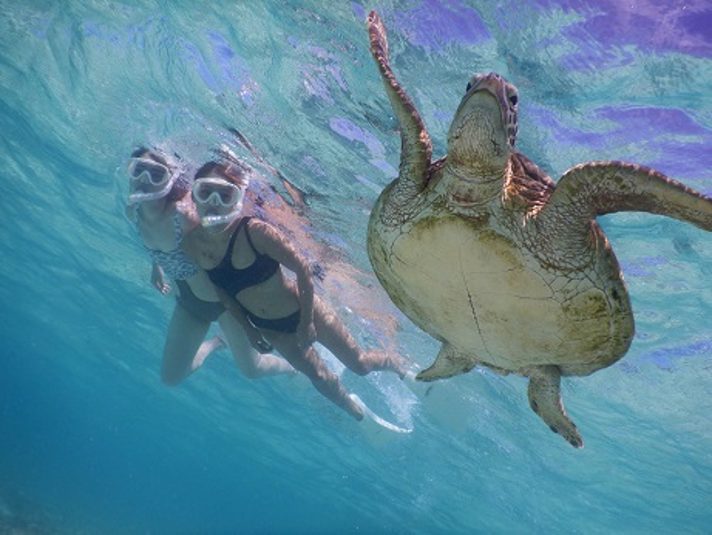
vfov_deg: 56.8
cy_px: 268
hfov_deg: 71.6
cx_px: 356
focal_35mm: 24
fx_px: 494
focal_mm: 4.3
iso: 125
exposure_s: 1/1250
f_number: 4.1
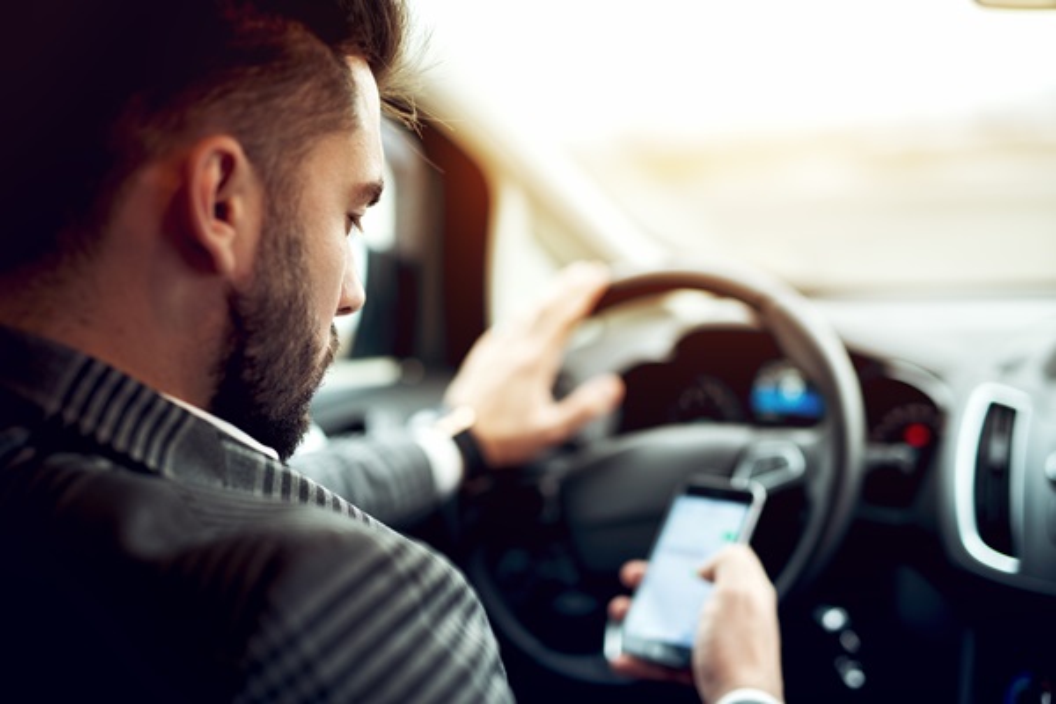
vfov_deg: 27.0
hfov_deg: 39.6
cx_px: 528
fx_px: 1467
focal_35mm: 50
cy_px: 352
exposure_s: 1/200
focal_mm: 50
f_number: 2
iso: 320
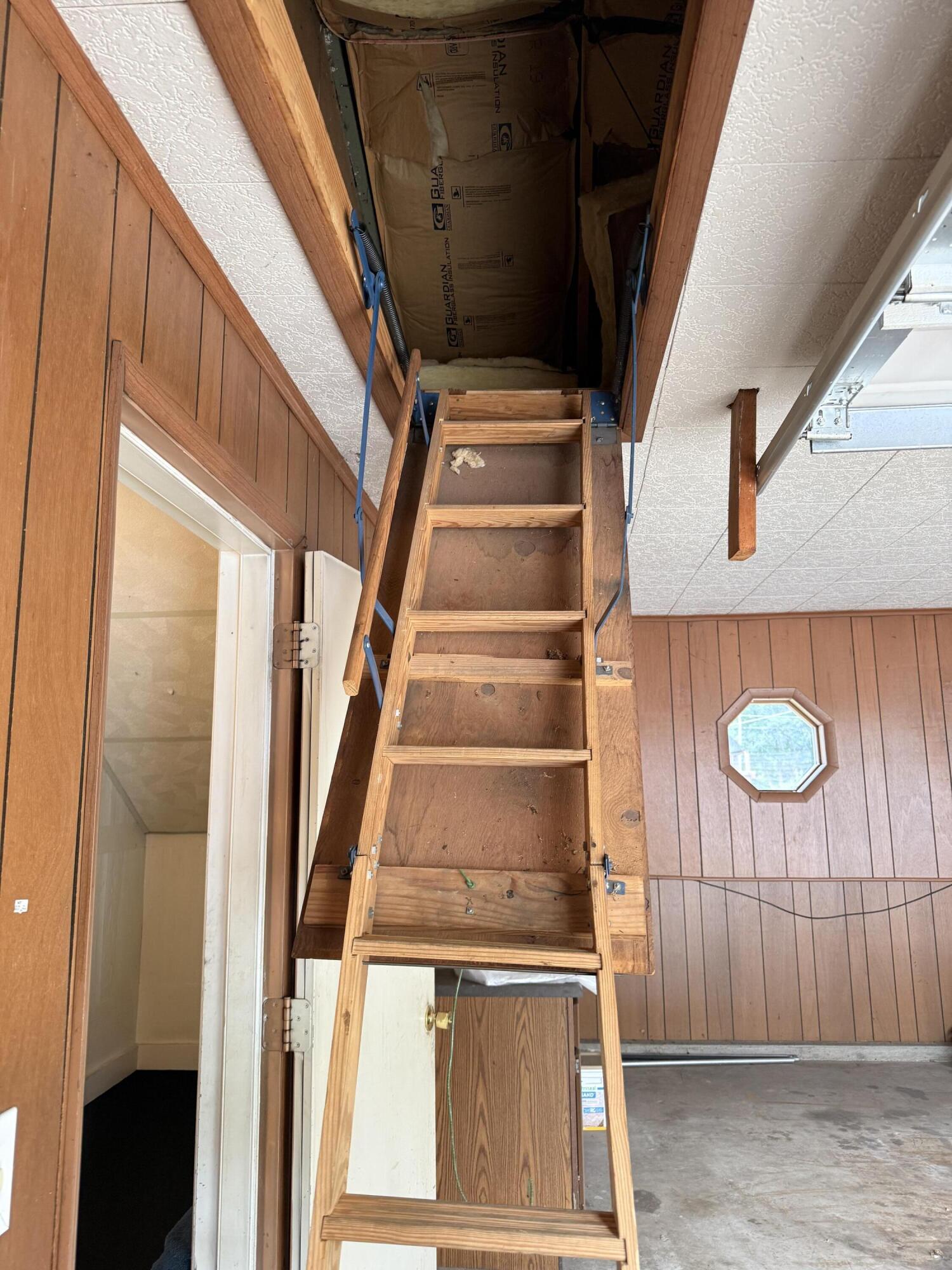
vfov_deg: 71.6
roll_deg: +1.3
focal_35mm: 24
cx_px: 476
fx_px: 880
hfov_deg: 56.8
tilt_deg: +10.1
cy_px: 635
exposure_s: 1/121
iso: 200
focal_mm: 6.76
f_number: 1.78
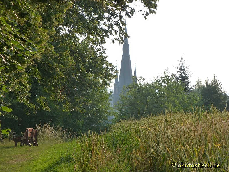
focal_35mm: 187
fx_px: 1237
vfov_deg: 7.9
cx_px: 114
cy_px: 86
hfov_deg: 10.6
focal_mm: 33.3
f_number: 5.5
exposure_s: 1/320
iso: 160
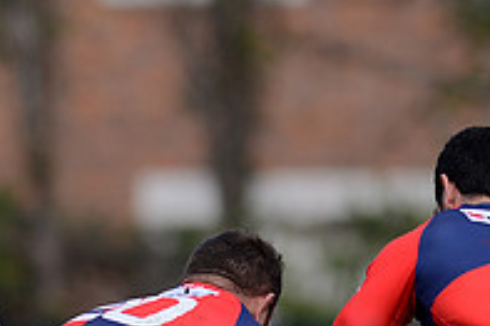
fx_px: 16850
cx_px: 35
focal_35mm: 1239
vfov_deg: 1.1
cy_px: 462
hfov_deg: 1.7
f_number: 4
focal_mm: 420
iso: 400
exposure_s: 1/2500
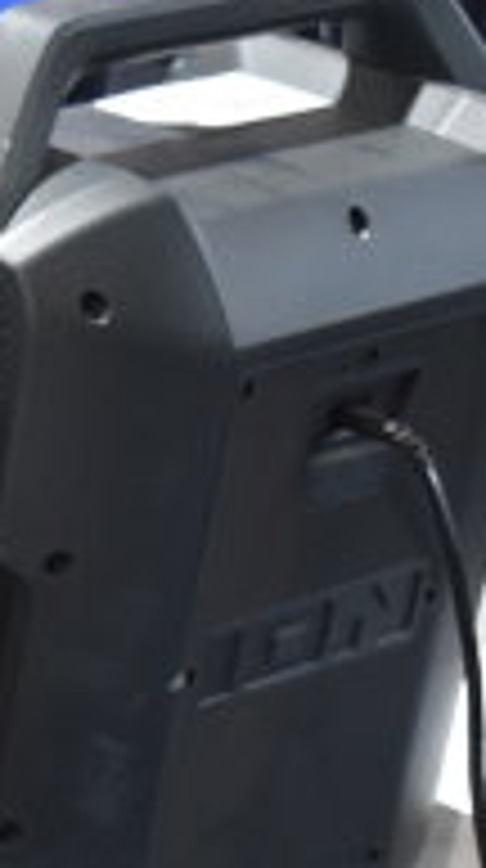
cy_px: 852
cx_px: -878
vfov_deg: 11.3
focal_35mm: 189
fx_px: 4347
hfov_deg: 6.0
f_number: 4.8
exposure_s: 1/60
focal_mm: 38
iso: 1250
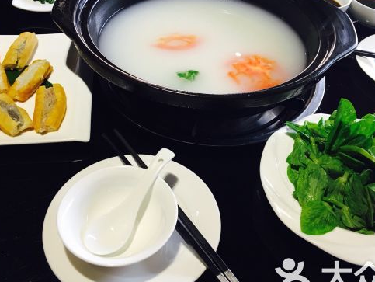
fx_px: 455
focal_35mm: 42
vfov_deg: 34.3
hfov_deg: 44.7
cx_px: 198
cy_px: 113
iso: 50
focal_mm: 4.15
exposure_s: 1/17
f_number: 2.2
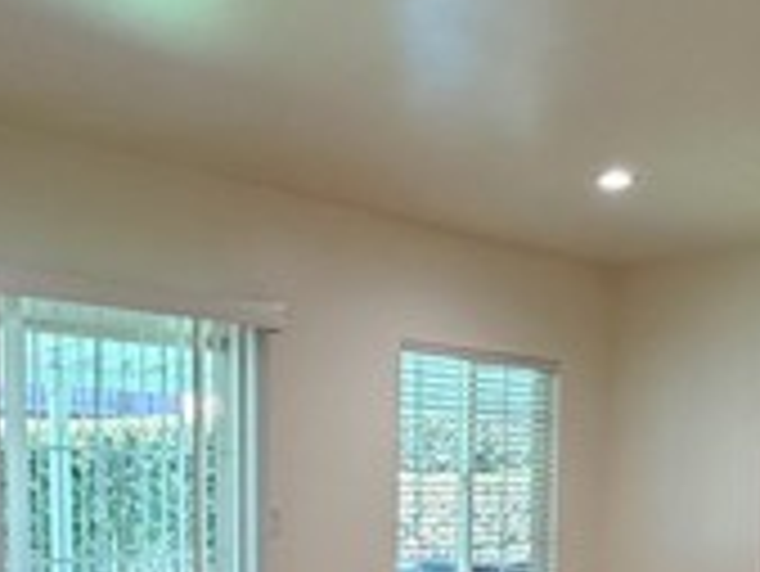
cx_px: 261
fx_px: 1164
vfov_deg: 25.9
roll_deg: +0.5
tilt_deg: -5.3
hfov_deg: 35.8
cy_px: 595
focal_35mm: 53
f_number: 2.2
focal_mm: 2.22
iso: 250
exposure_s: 1/120
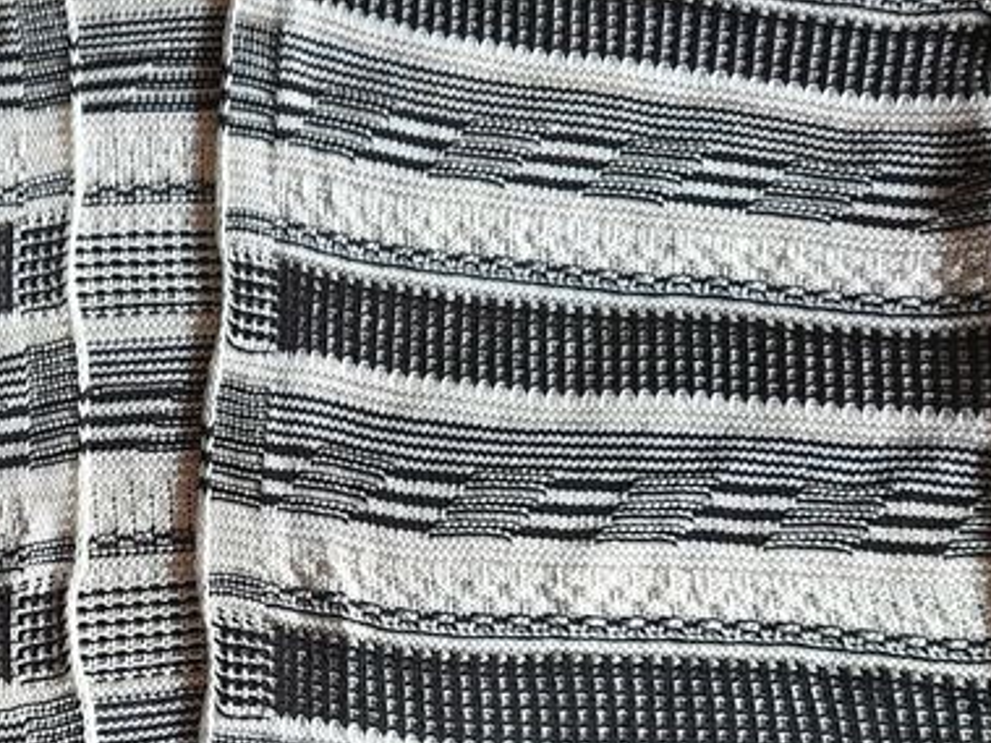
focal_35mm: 66
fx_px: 1889
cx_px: 63
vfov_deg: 21.9
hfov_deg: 28.1
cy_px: 623
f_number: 2
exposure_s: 1/50
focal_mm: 4.6
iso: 32
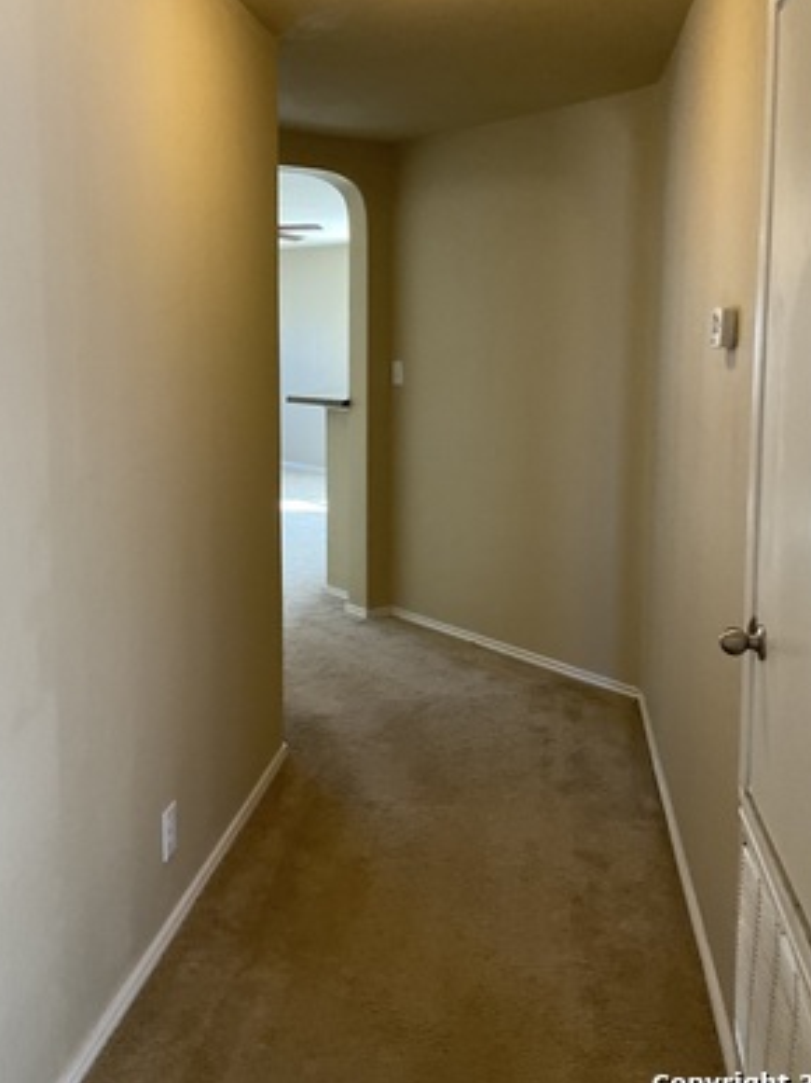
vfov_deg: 51.2
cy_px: 462
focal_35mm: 36
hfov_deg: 39.6
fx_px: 1125
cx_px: 372
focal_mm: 3
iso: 160
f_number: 1.8
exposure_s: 1/60
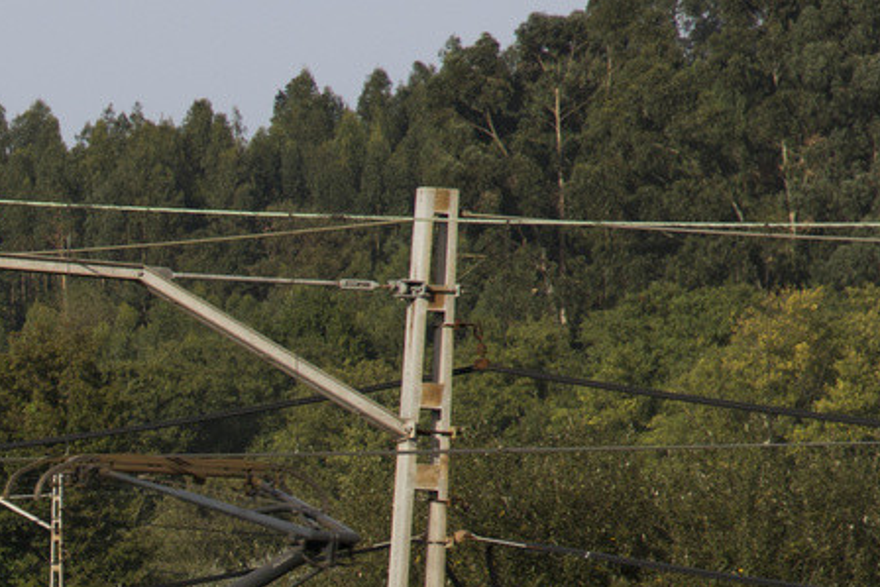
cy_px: 817
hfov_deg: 4.5
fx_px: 11003
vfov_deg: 3.1
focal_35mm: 450
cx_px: -638
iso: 100
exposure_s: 1/640
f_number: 6.3
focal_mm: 70
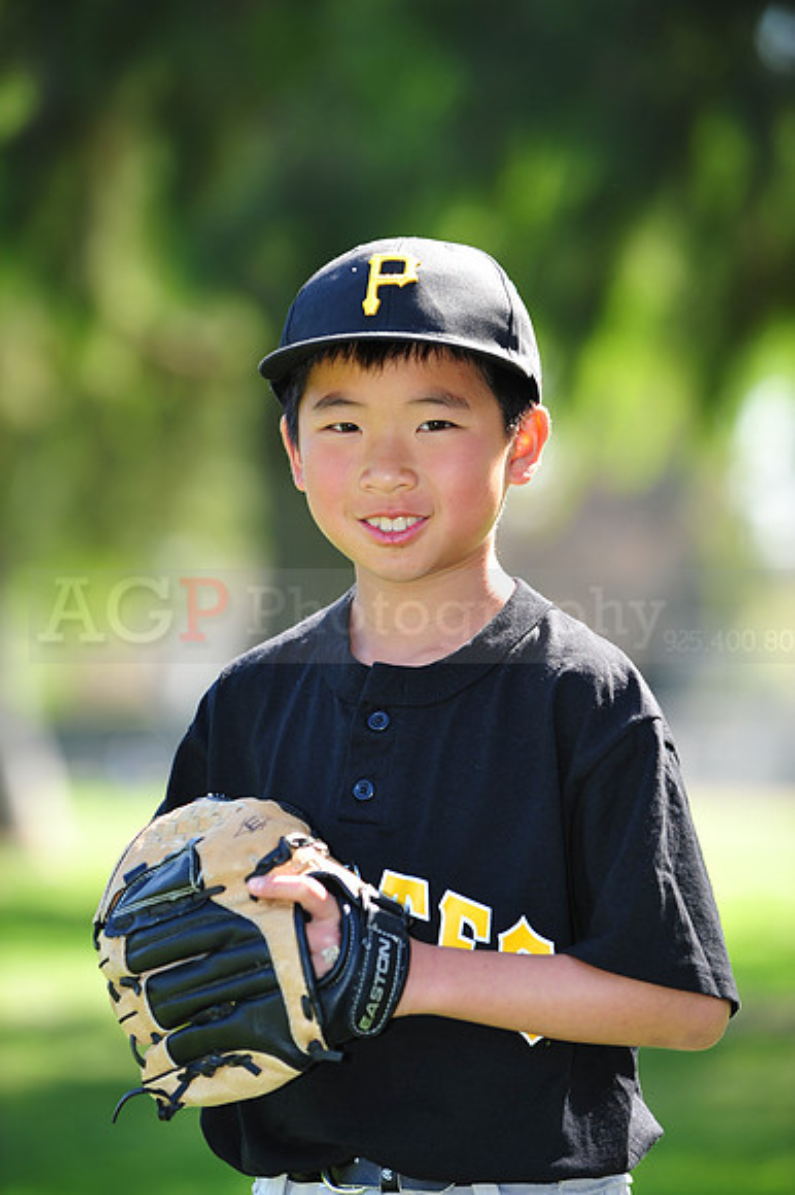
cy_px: 598
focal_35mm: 175
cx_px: 398
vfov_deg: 11.8
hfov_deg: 7.8
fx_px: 5803
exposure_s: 1/250
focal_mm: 175
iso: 200
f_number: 4.5
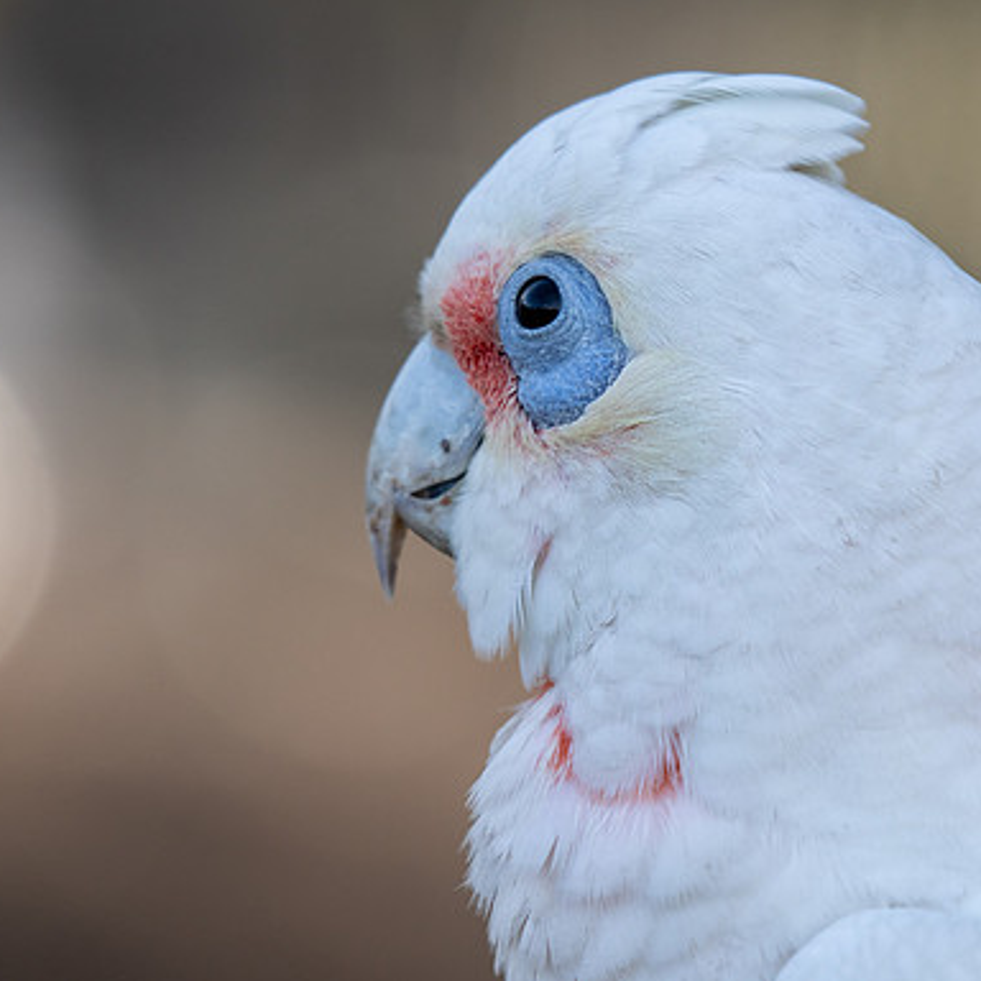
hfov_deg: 2.8
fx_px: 19911
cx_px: 662
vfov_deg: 2.8
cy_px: 439
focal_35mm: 621
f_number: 5.6
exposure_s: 1/800
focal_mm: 330
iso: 400
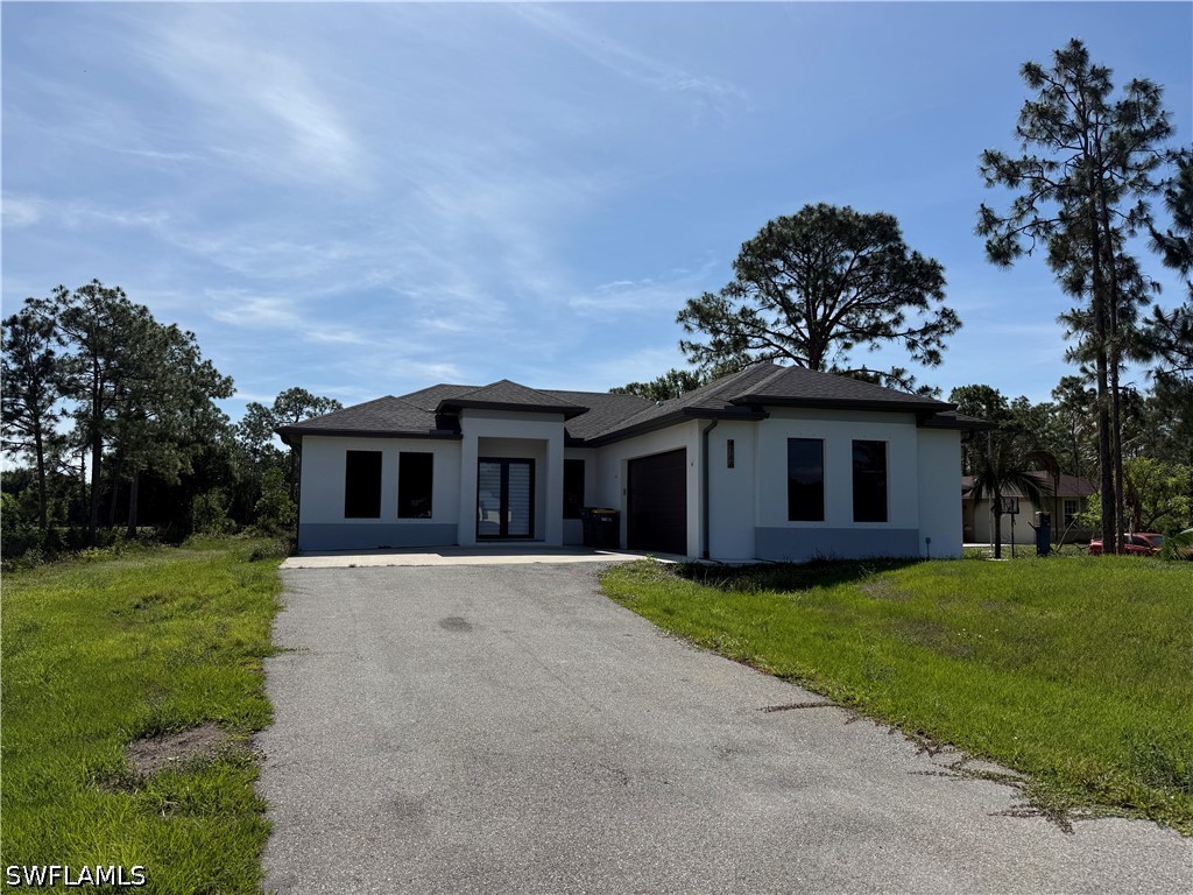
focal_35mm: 24
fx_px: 827
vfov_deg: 56.8
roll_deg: -1.0
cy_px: 448
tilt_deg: +4.9
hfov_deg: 71.6
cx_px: 596
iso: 80
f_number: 1.78
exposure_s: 1/10309
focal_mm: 6.76
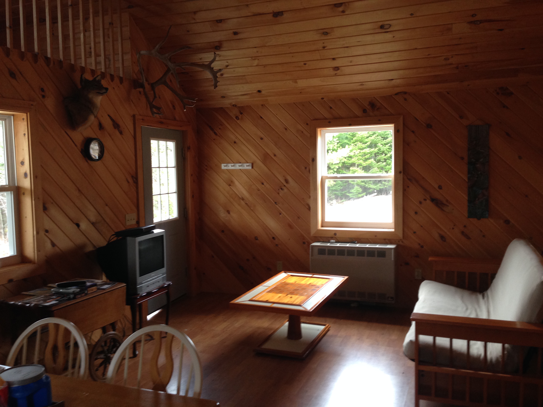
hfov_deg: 55.4
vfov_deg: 42.9
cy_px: 204
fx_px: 518
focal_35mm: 33
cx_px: 272
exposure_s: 1/20
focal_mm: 4.12
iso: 100
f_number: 2.4
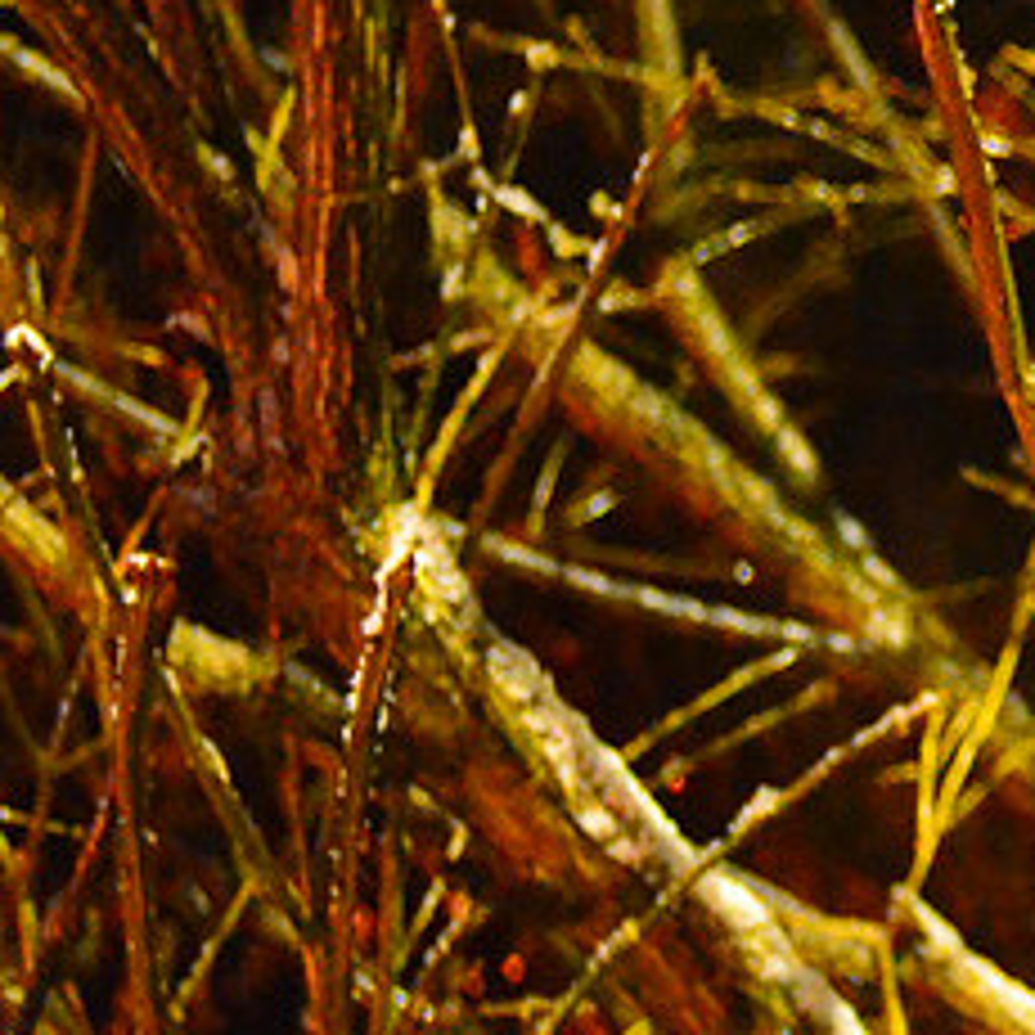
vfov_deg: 12.0
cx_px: 2390
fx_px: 4939
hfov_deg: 10.5
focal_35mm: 146
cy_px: 443
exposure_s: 1/8
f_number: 4
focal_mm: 24
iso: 6400
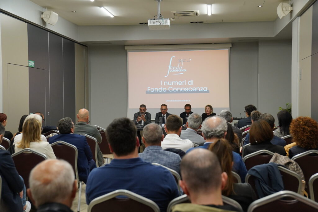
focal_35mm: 54
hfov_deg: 36.9
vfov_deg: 25.1
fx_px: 477
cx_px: 159
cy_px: 106
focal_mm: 36
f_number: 3.5
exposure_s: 1/160
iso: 1600
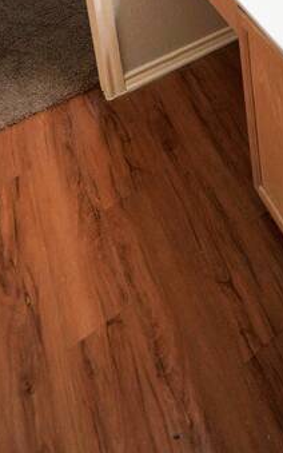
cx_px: 388
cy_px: -192
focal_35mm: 39
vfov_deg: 31.5
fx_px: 481
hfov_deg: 26.6
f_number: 4
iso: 640
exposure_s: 1/160
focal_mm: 12
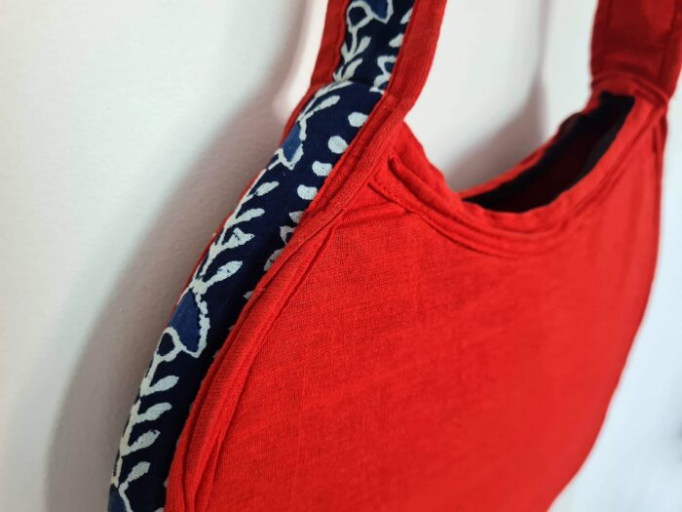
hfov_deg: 67.3
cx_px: 341
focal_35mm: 26
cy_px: 256
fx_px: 512
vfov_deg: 53.1
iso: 160
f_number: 1.8
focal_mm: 5.4
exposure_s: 1/120
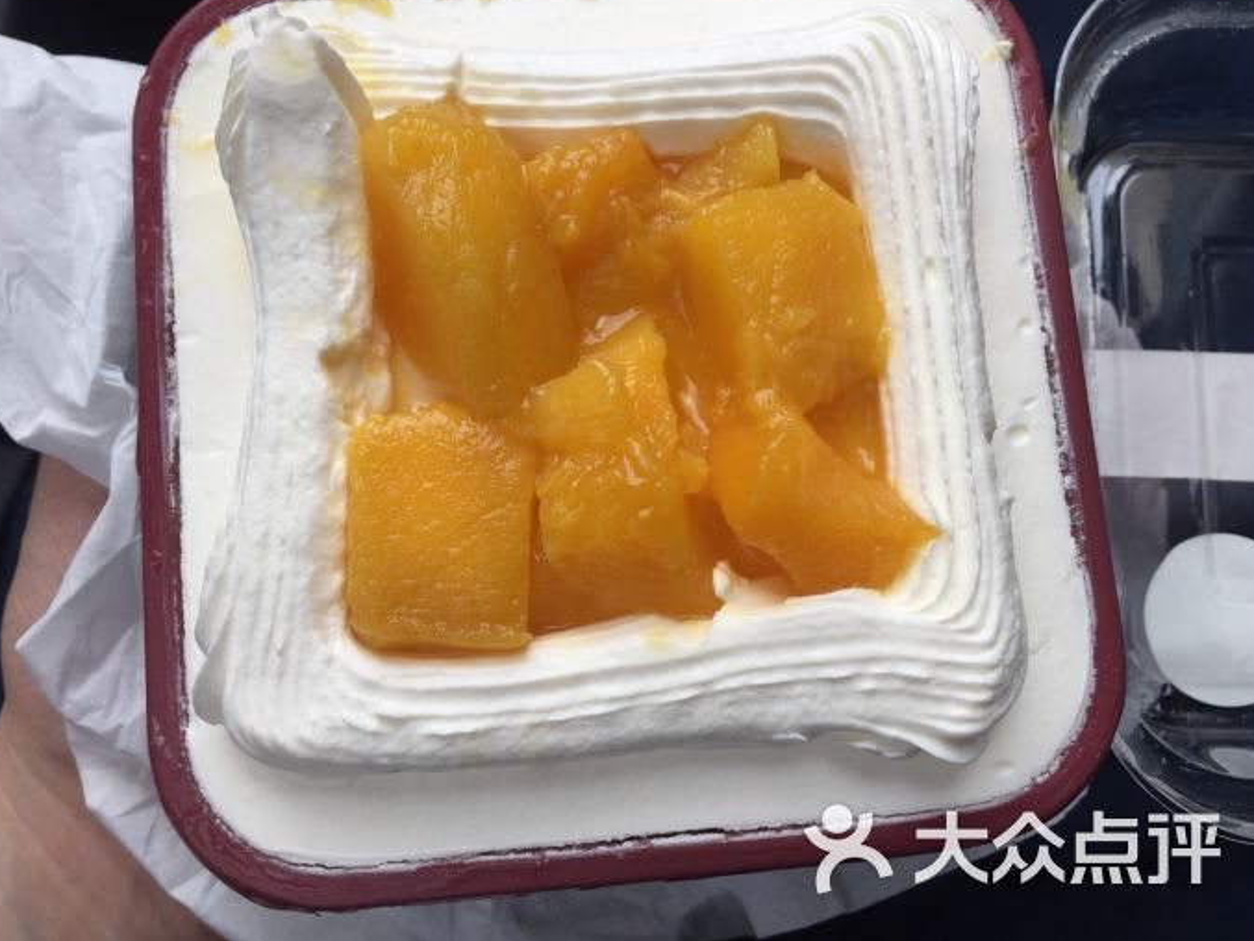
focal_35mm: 30
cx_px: 621
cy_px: 458
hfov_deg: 60.0
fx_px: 1087
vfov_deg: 46.8
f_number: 2.2
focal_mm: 4.15
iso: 32
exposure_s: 1/169
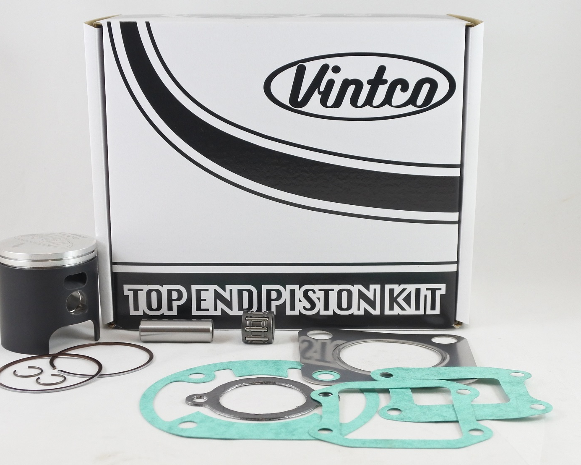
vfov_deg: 31.5
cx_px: 264
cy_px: 233
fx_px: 825
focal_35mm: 48
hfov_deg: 38.7
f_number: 4.2
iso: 560
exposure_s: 1/125
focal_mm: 15.7
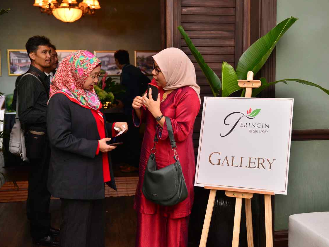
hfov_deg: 33.8
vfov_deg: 25.7
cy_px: 122
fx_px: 542
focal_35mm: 57
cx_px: 181
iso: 800
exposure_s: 1/100
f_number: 3.5
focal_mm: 52
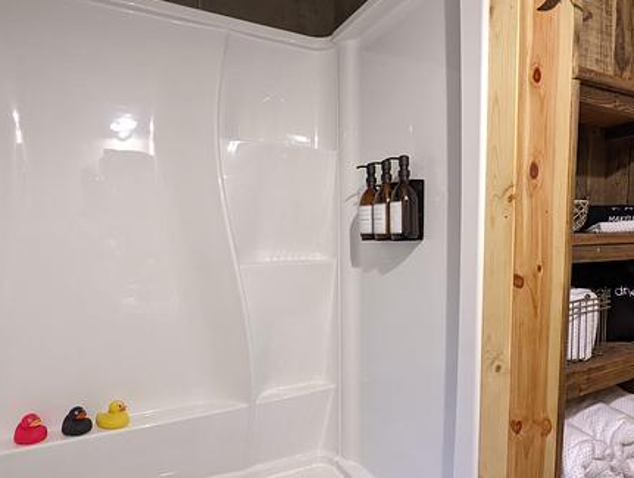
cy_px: 268
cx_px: 366
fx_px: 422
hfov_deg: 73.3
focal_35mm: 23
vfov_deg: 58.9
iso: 475
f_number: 2.2
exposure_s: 1/24
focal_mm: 2.22
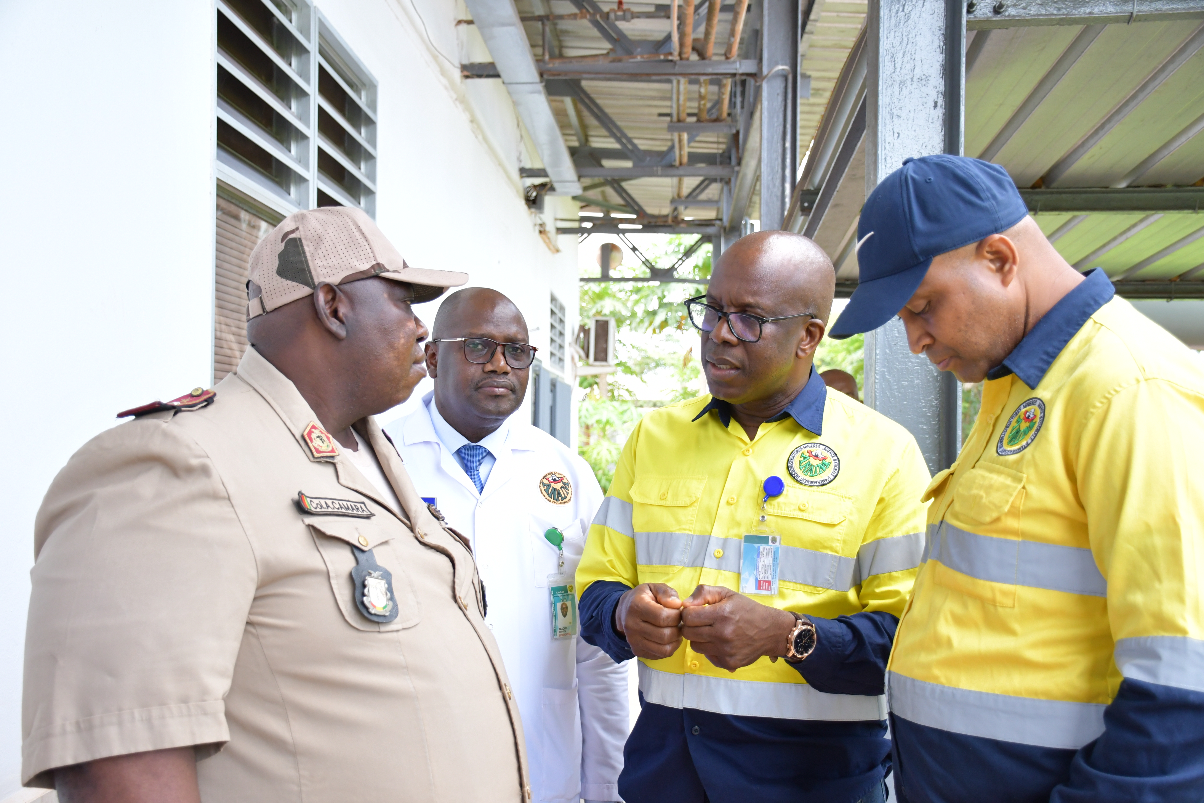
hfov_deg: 48.5
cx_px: 602
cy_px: 402
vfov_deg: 33.4
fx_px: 1338
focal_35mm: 40
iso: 1000
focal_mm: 27
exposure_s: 1/640
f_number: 4
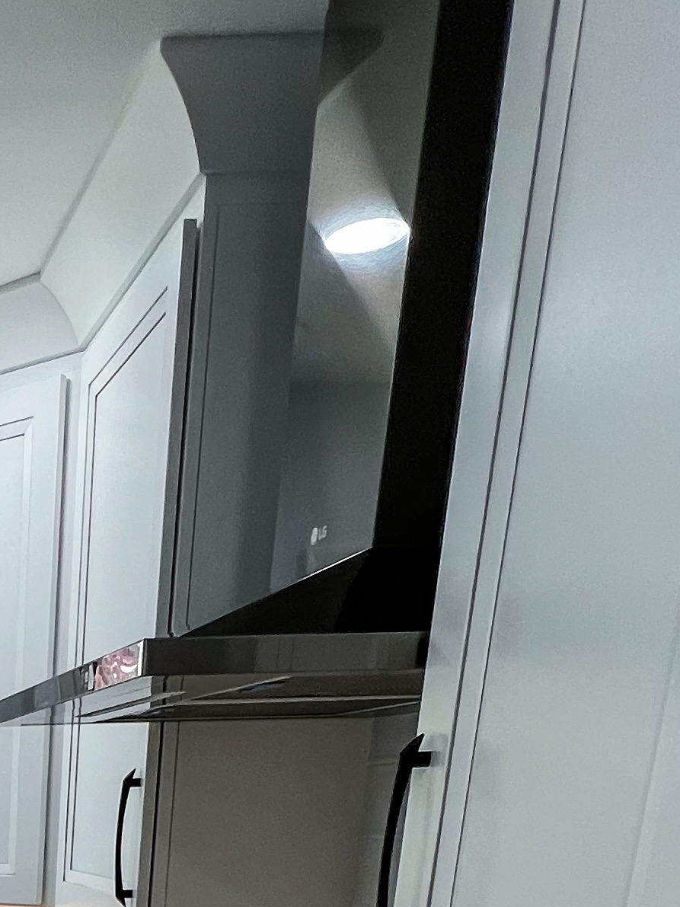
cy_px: 1227
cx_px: -244
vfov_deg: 31.3
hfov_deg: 26.8
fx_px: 1153
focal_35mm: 44
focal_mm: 1.57
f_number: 1.8
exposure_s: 1/120
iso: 50
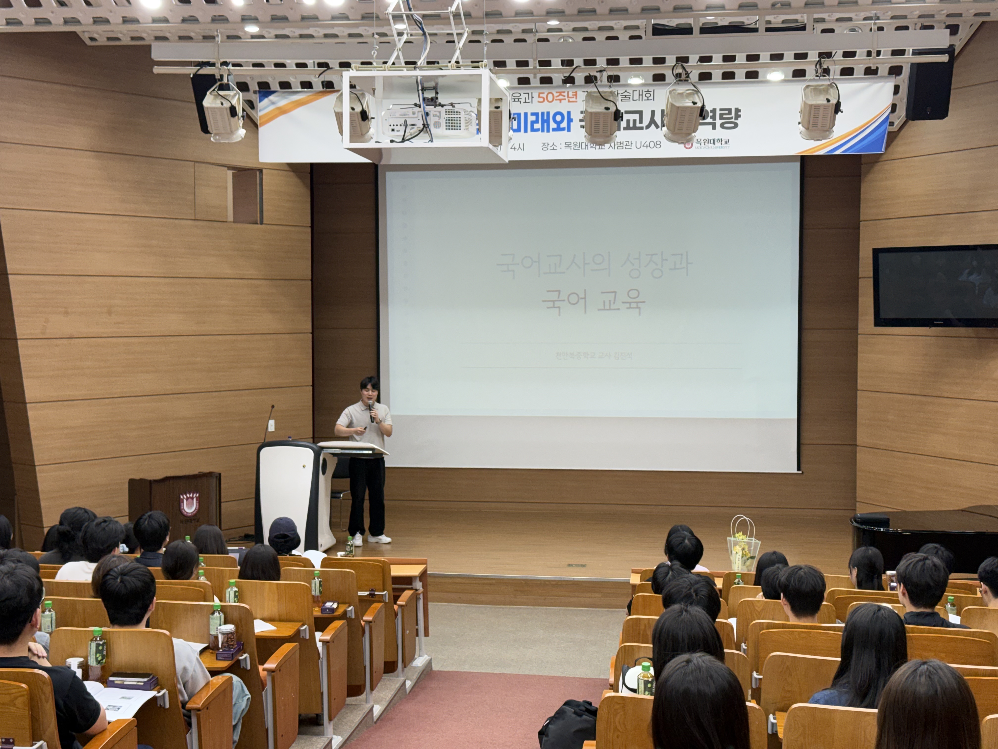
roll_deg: +0.0
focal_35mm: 48
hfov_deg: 39.7
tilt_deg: -2.1
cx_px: 499
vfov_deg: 30.3
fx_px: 1384
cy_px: 374
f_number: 1.78
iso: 100
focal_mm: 6.76
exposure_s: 1/120
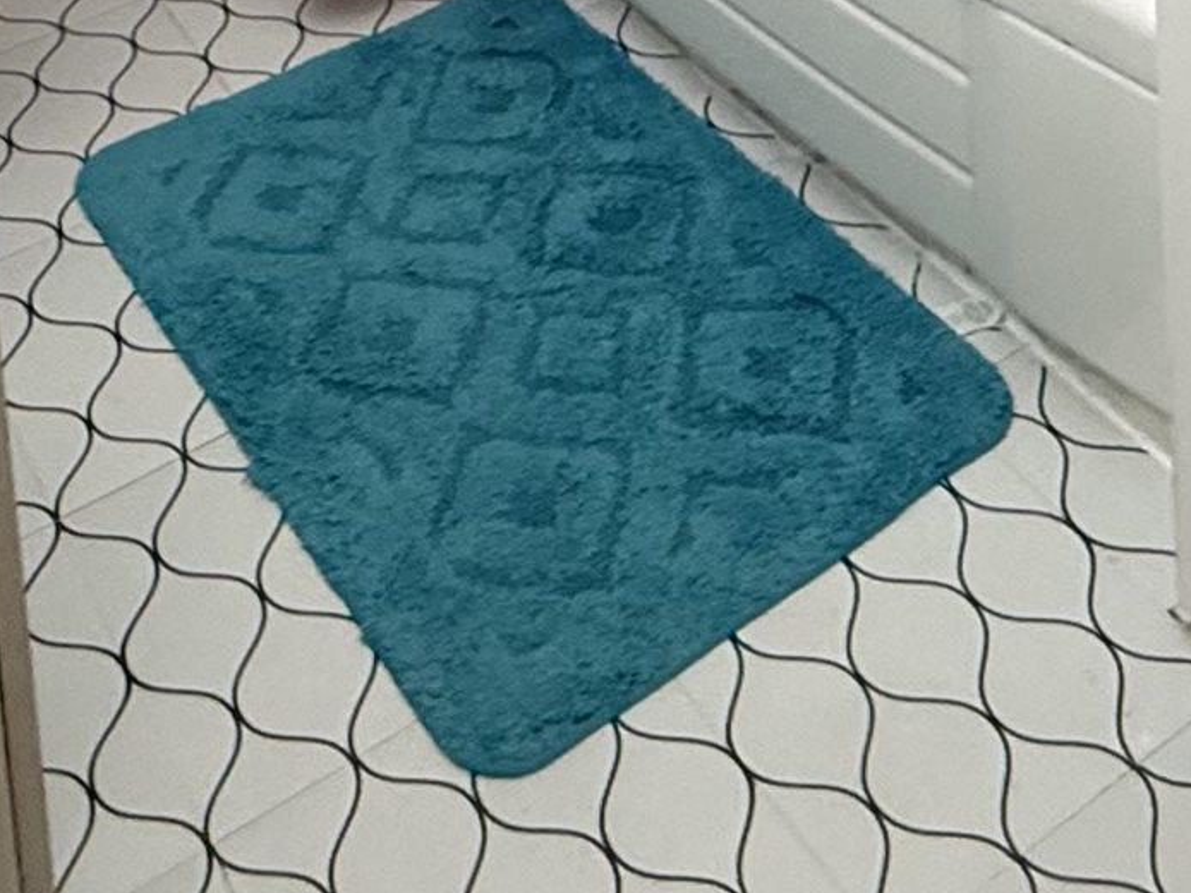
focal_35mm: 62
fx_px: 2132
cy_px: -975
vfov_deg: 16.6
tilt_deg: -7.4
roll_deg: +3.1
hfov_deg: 31.2
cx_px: 618
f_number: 2.2
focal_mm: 2.22
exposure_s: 1/120
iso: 500
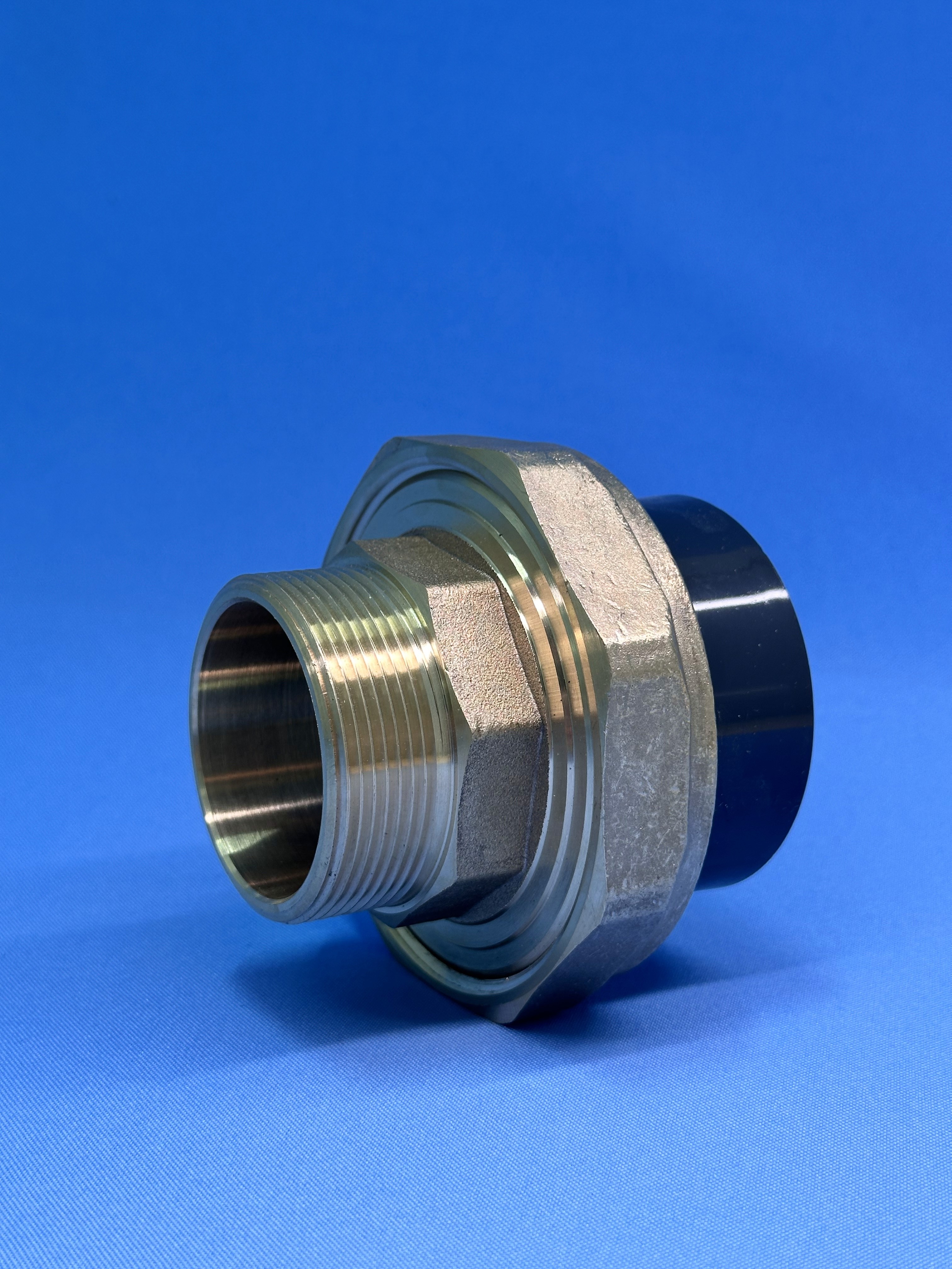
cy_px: 634
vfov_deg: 39.7
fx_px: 1760
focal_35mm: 48
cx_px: 476
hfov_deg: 30.3
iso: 50
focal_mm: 6.86
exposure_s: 1/100
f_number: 1.78
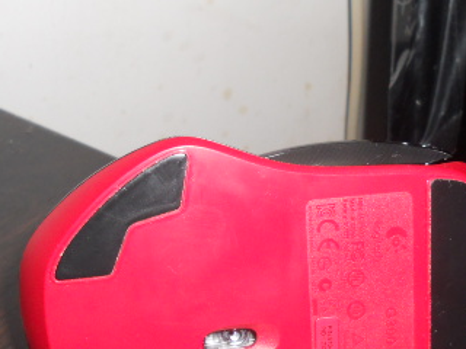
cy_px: 198
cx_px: 277
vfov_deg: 27.0
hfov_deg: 35.4
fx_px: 727
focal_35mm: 54
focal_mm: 4.9
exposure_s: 1/25
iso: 200
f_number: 8
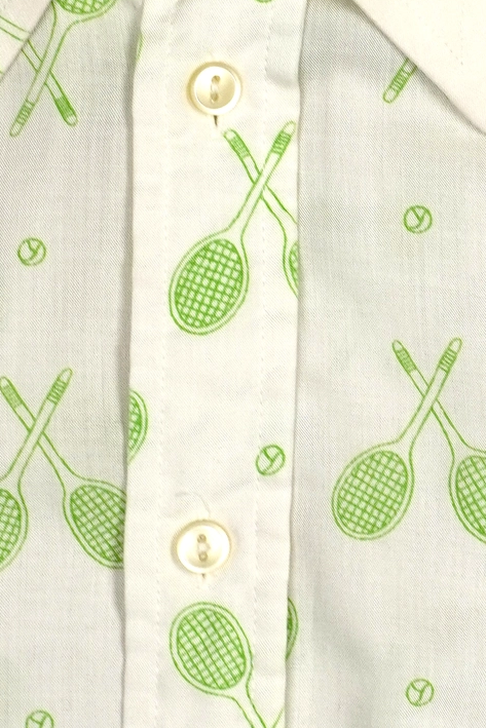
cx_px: 637
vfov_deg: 10.5
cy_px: 206
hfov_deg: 7.0
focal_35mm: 195
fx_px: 3947
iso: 400
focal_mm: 32
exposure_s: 1/100
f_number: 6.3
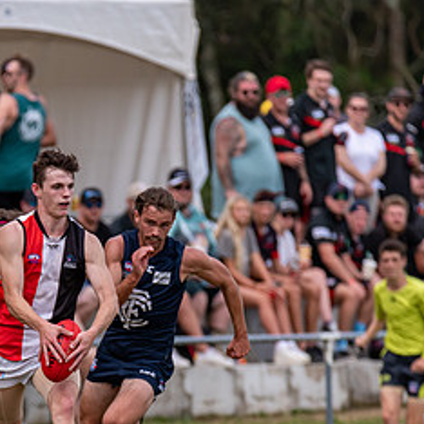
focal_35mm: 884
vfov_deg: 2.0
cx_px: -11
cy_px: 336
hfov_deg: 2.0
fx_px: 12250
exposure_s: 1/1600
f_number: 6.3
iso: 800
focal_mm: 420
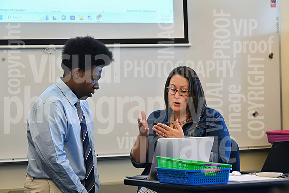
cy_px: 96
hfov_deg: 14.7
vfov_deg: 9.8
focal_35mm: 140
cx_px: 144
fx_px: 1124
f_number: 6.3
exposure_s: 1/250
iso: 4000
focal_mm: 140
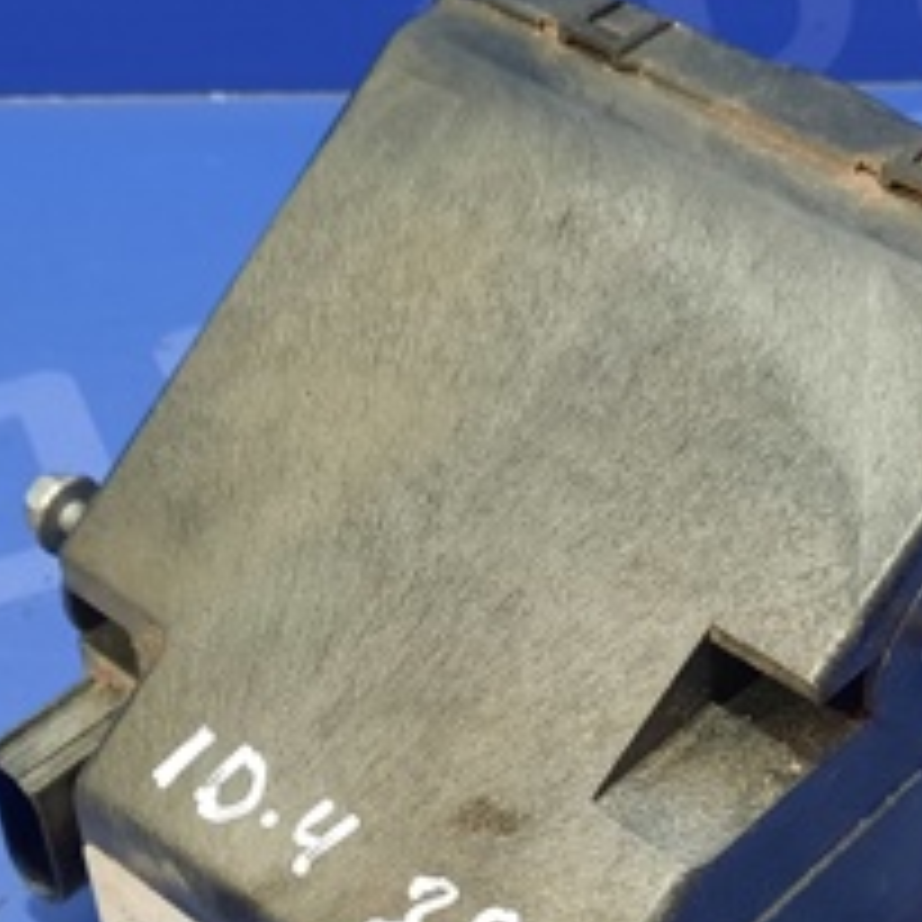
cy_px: 765
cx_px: 486
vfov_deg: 24.5
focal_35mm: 69
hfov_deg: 25.0
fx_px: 2079
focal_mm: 4.6
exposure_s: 1/33
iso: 320
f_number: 2
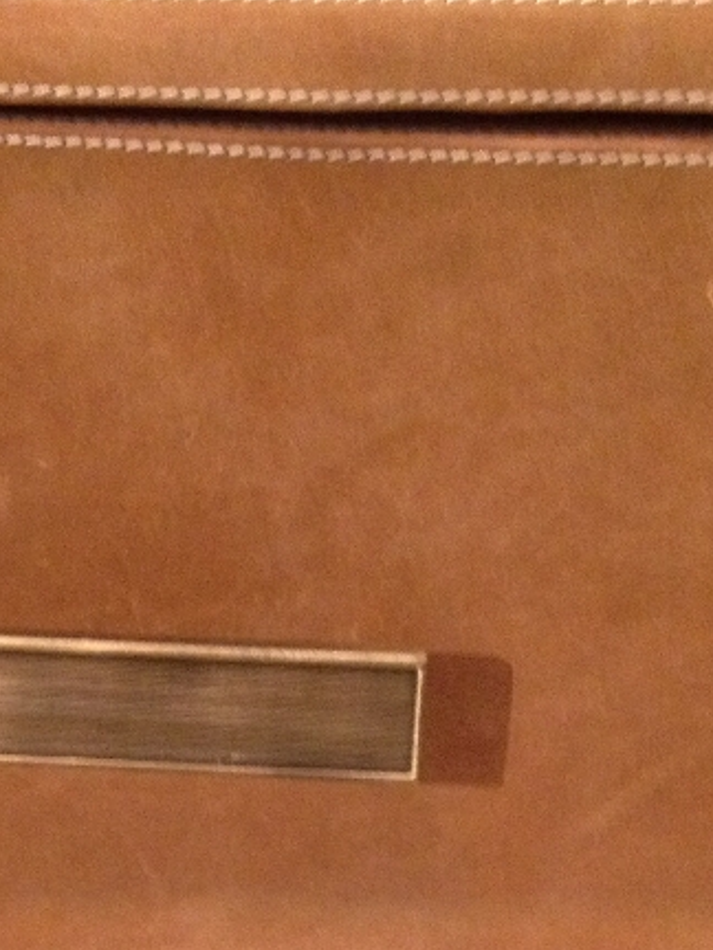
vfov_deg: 22.4
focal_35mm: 83
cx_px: 242
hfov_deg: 17.7
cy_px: 1003
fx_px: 2279
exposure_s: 1/15
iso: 400
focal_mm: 4.28
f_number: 2.4
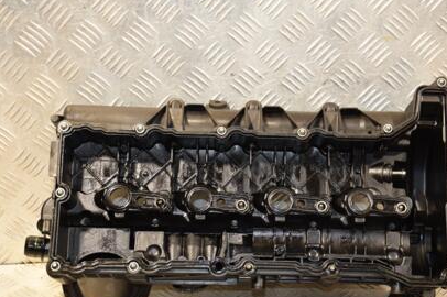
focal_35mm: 71
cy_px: 173
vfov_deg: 19.1
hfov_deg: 28.4
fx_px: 881
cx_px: 257
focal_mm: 32
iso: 800
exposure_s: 1/100
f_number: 5
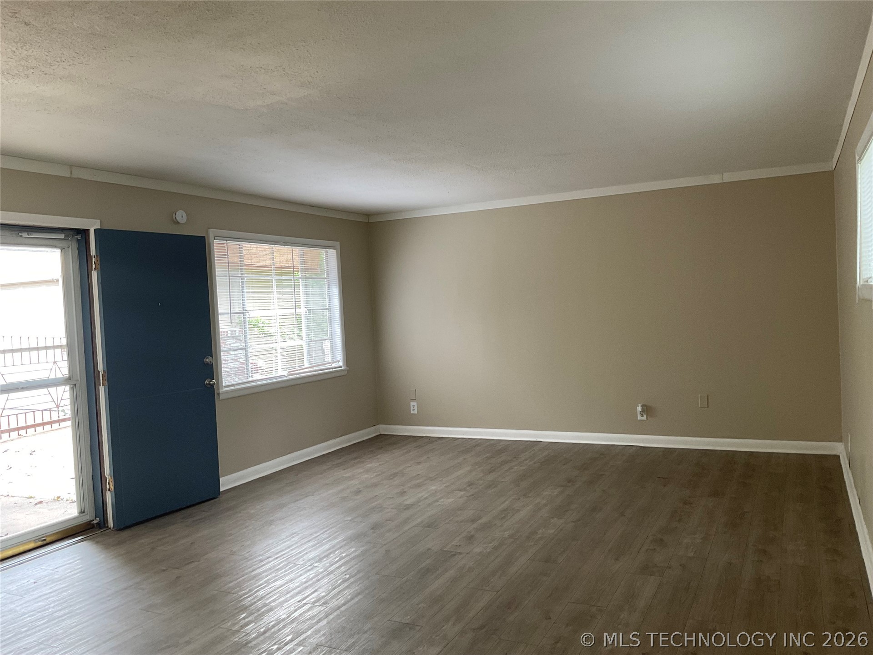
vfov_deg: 48.2
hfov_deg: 61.7
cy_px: 328
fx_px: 731
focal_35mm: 29
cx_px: 436
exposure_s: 1/60
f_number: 1.8
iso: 50
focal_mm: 3
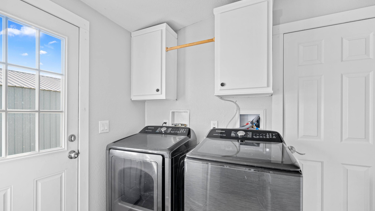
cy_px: 112
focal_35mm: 17
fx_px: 169
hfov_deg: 95.5
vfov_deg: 63.9
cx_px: 166
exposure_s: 1/2
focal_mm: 14
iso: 100
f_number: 8
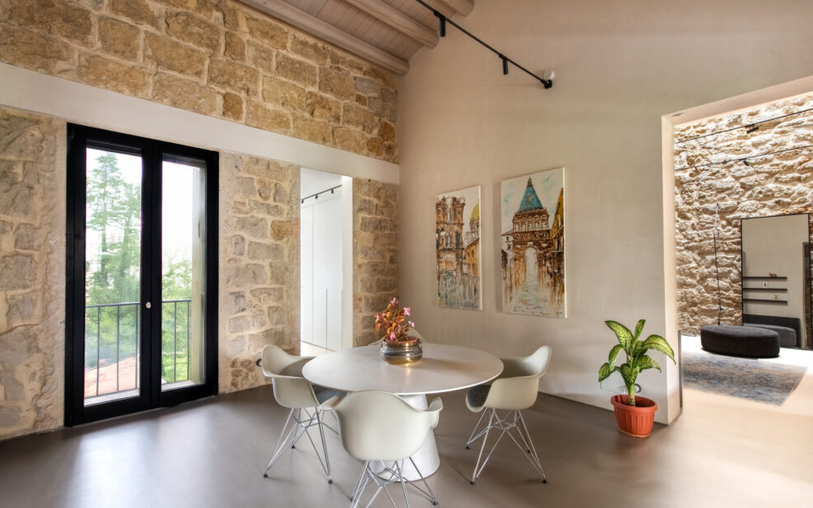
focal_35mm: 17
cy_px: 263
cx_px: 422
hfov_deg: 94.3
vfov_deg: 68.0
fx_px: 377
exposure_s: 1/60
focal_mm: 16
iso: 250
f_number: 11
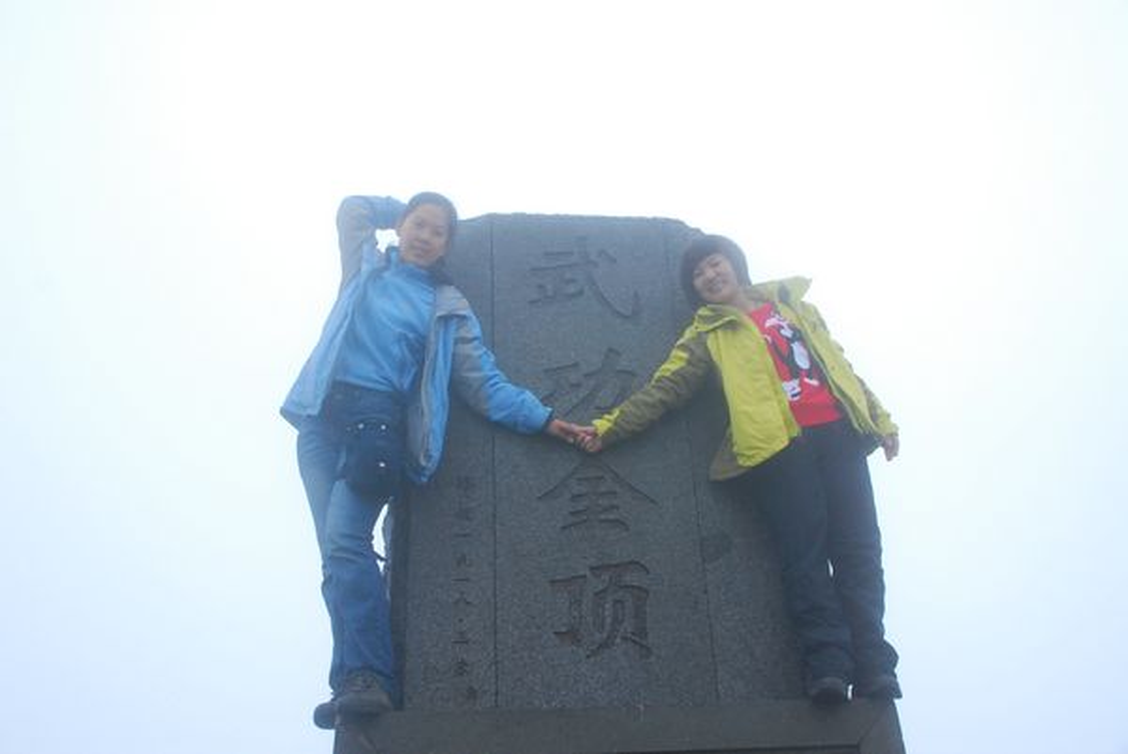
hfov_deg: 57.2
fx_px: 1035
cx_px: 564
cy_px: 377
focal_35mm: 33
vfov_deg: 40.0
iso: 800
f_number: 7.1
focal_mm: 22
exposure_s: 1/160
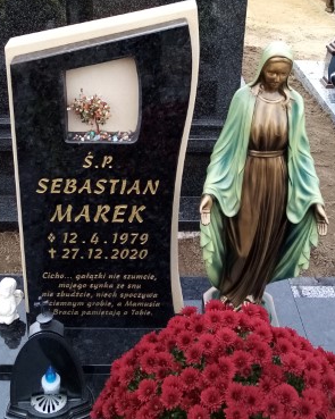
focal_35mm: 44
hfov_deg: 34.1
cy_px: 95
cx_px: 146
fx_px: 546
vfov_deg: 40.6
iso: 152
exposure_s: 1/100
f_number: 1.8
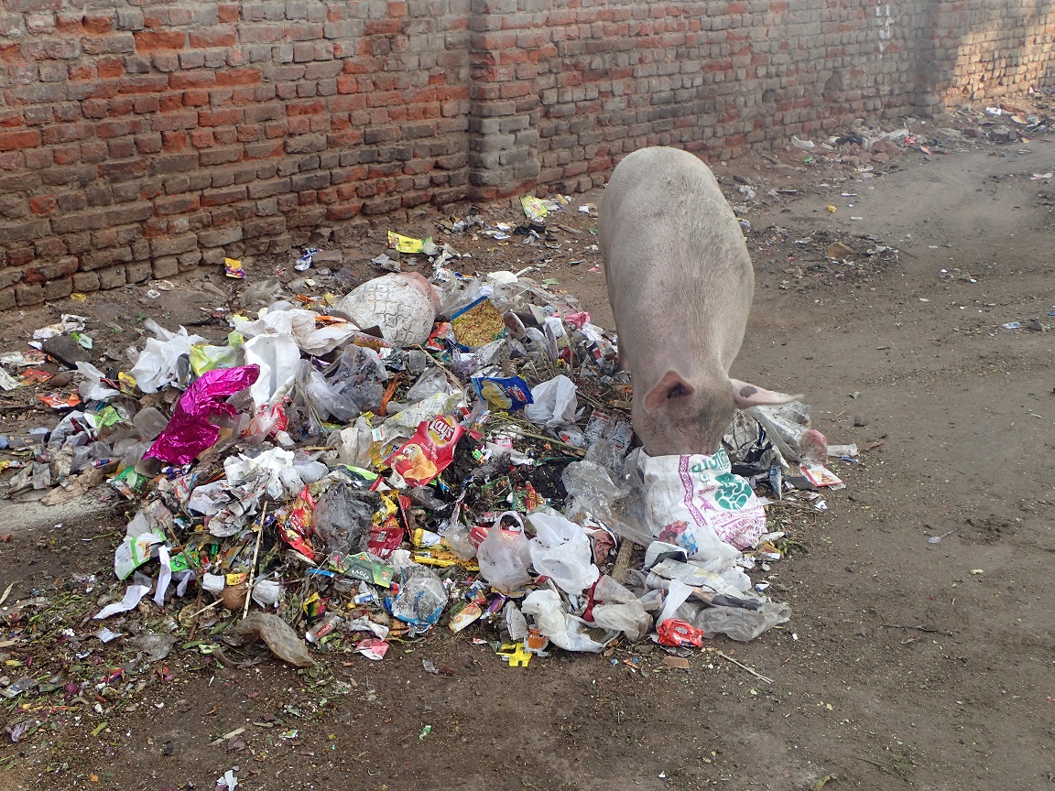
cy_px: 396
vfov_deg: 36.0
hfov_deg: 46.8
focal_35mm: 40
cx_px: 528
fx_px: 1219
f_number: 4
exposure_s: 1/200
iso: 100
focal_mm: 7.34
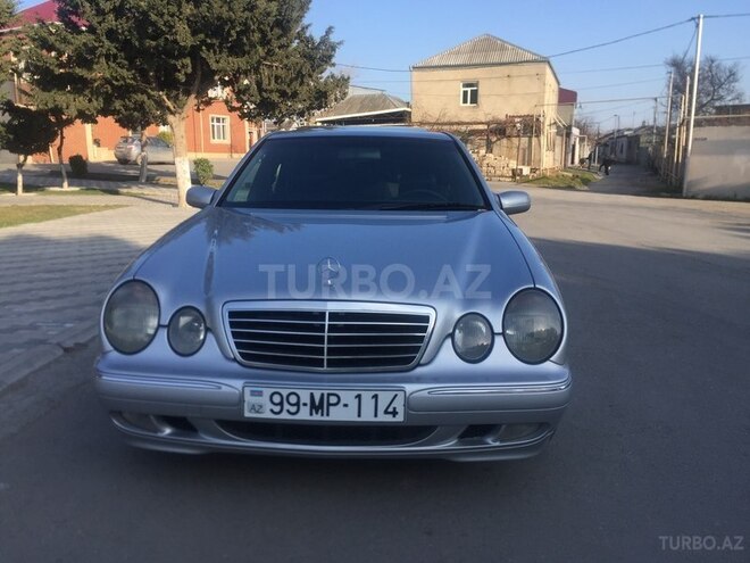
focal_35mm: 29
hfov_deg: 61.7
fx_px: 628
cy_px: 282
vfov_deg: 48.2
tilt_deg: -11.4
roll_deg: -0.6
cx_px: 375
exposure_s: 1/1199
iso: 32
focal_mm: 4.15
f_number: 2.2
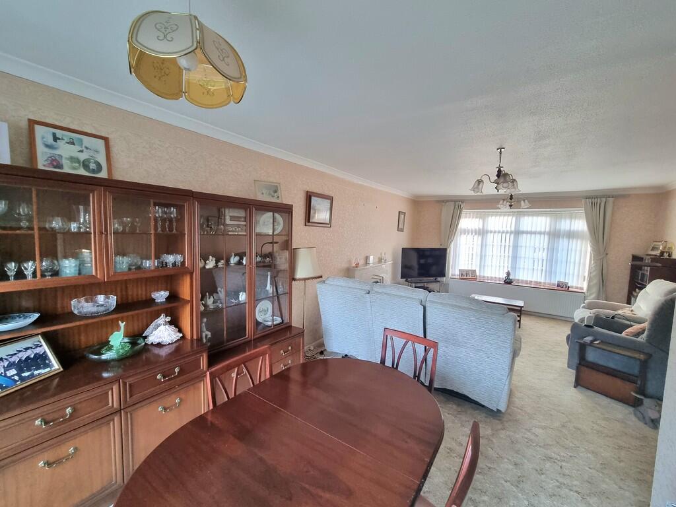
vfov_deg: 89.9
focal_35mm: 13
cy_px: 254
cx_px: 338
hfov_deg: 106.2
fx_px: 254
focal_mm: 2.2
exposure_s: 1/30
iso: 400
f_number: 2.2
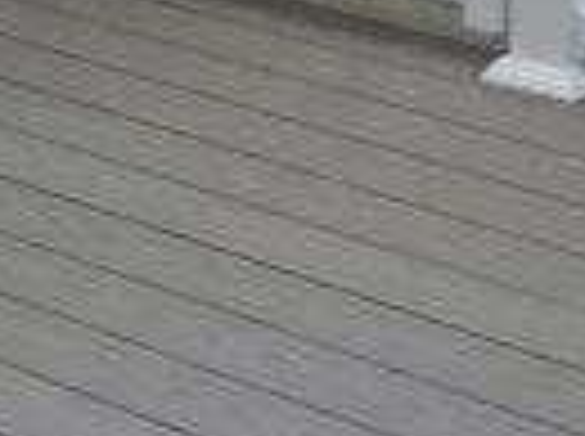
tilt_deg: -13.3
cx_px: -90
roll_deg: +1.7
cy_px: -319
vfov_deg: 7.1
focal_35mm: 205
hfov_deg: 9.6
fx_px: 3458
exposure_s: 1/4132
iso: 32
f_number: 1.6
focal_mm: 4.2
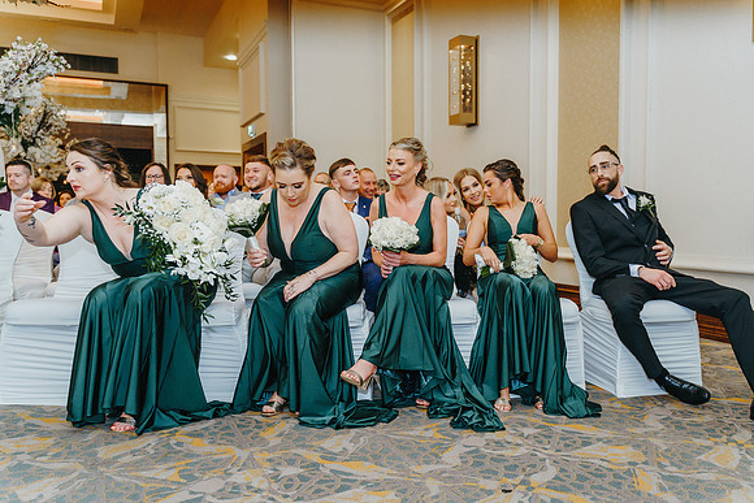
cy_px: 262
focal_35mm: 29
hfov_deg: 62.9
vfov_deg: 44.4
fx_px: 616
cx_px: 393
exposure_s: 1/250
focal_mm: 28
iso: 2000
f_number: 3.2
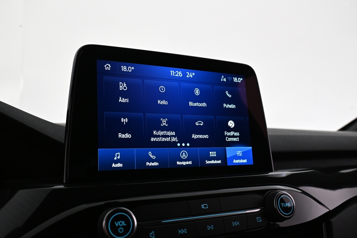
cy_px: 119
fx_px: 327
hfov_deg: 57.2
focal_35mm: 33
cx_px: 178
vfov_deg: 40.0
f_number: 5.6
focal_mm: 22
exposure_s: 1/30
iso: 1400
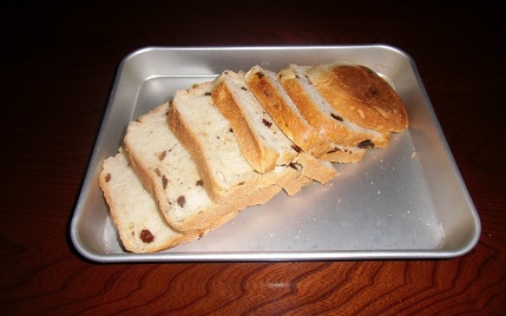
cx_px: 249
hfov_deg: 70.4
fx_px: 358
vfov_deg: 47.6
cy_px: 161
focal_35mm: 26
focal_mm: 4.24
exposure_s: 1/60
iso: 64
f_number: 3
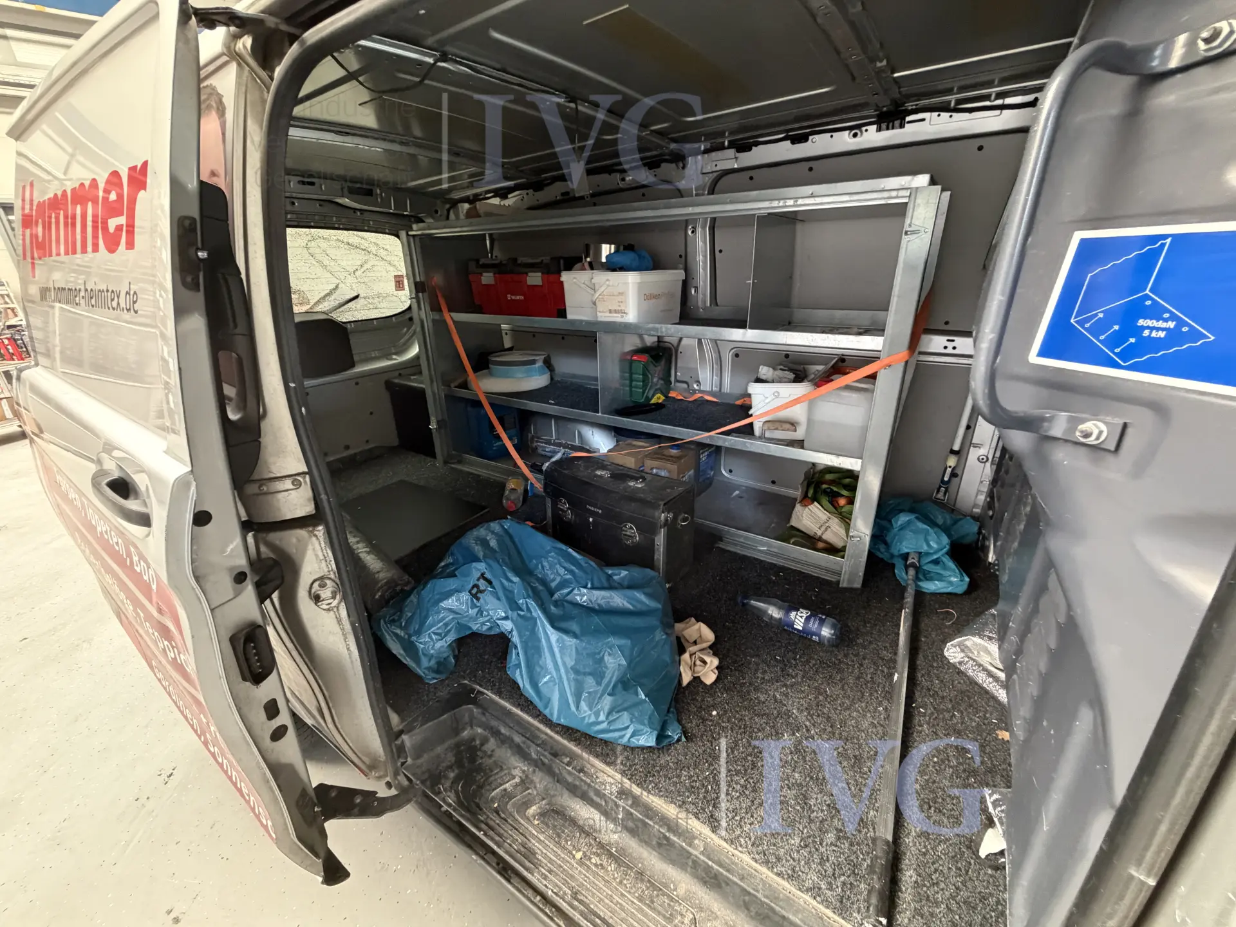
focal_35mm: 14
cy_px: 464
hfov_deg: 102.1
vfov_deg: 85.7
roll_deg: +3.5
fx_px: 500
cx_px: 618
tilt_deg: -21.4
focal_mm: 2.22
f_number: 2.2
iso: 640
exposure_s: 1/60
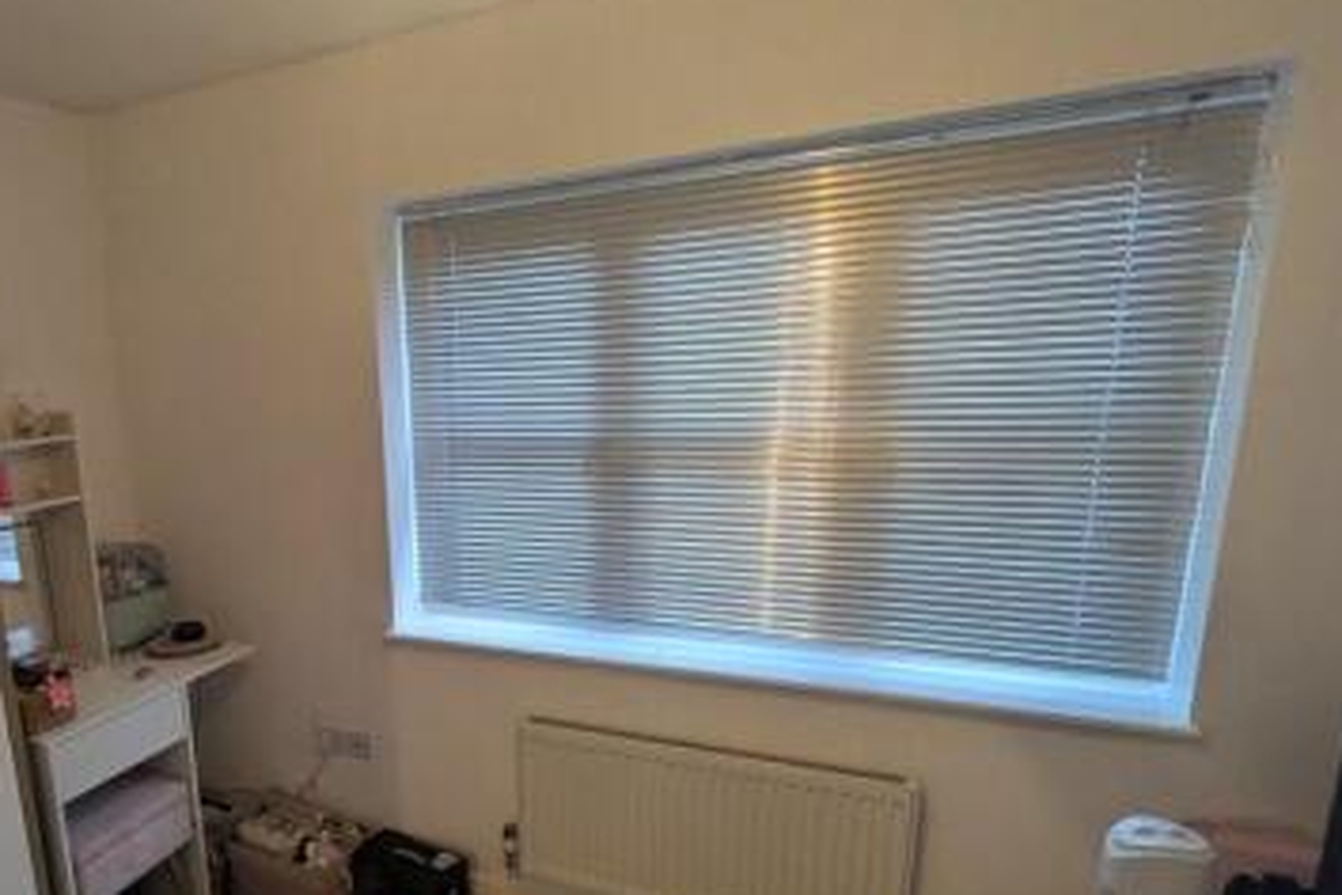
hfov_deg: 70.5
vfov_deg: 52.6
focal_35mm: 24
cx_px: 396
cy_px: 559
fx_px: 895
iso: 435
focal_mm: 1.85
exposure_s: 1/100
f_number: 2.2
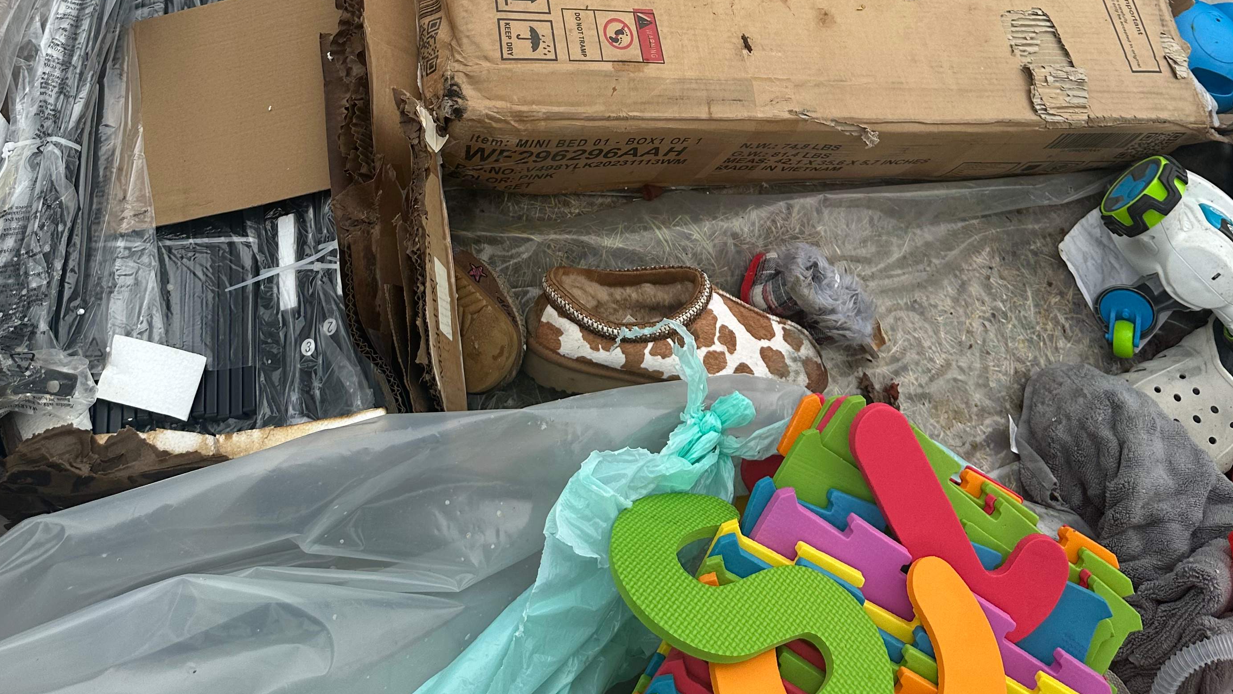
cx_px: 587
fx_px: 1243
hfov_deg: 52.8
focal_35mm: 38
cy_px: -127
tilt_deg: -49.7
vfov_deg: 27.6
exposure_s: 1/3717
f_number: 1.78
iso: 80
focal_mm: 6.86
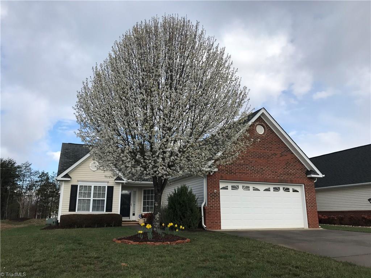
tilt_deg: +15.4
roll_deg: -0.7
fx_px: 300
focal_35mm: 28
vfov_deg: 49.7
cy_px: 139
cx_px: 186
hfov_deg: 63.4
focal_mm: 3.99
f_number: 1.8
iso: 20
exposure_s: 1/1953
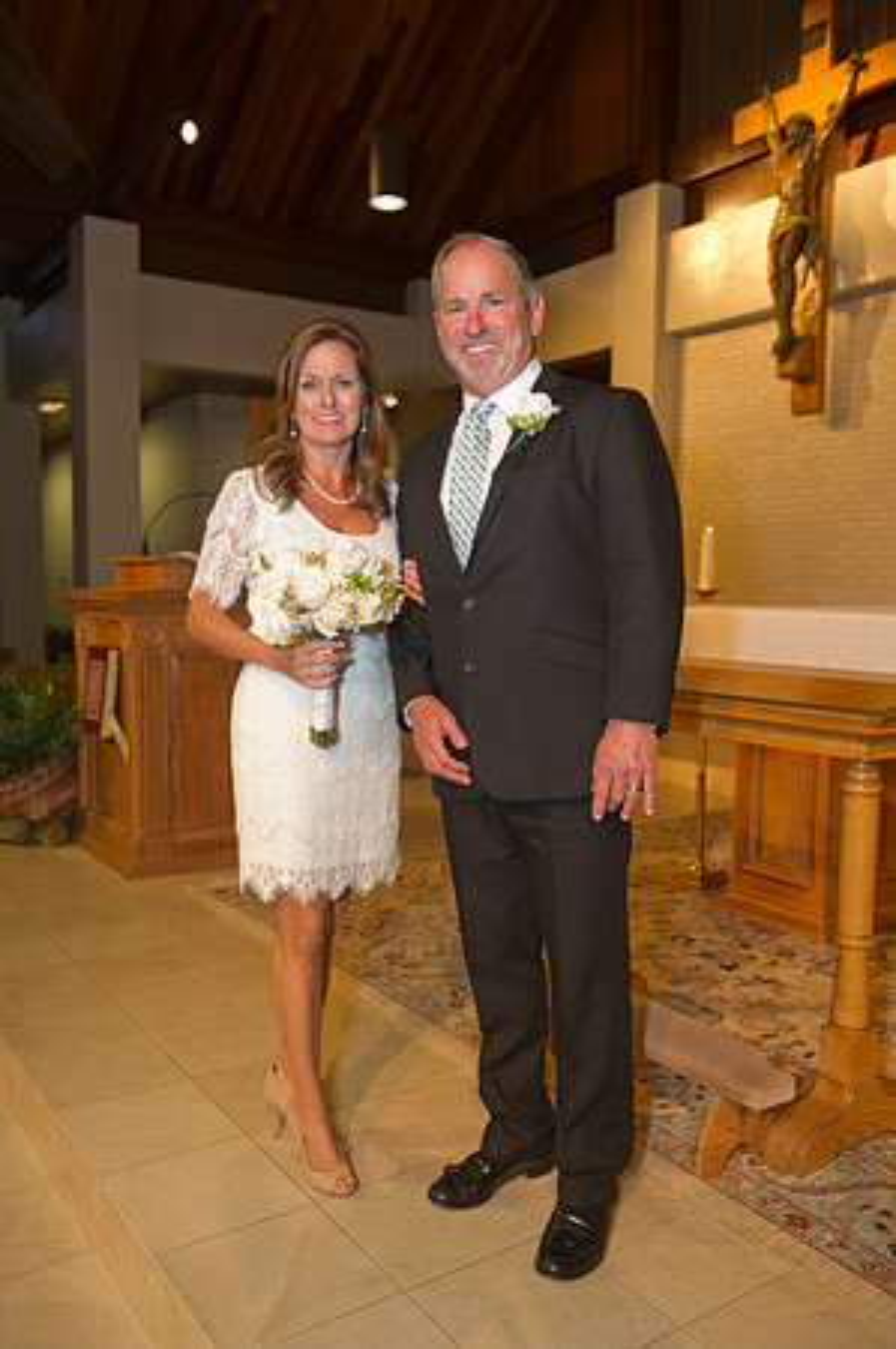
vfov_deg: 60.3
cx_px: 448
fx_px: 1160
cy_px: 674
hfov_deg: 42.2
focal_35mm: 31
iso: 1250
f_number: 4
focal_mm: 31
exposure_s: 1/100
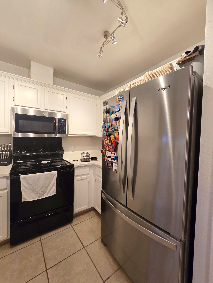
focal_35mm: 13
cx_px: 106
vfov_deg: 106.2
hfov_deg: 89.9
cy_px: 142
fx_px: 107
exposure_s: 1/60
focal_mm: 2.2
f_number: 2.2
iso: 125
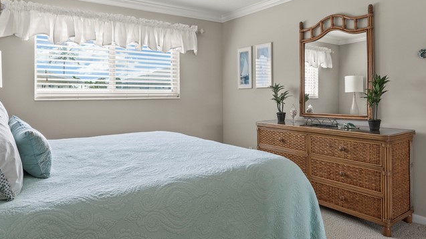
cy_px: 104
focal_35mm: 25
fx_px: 282
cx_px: 219
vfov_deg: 45.8
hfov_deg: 74.0
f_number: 13
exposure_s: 1.6
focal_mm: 14
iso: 200
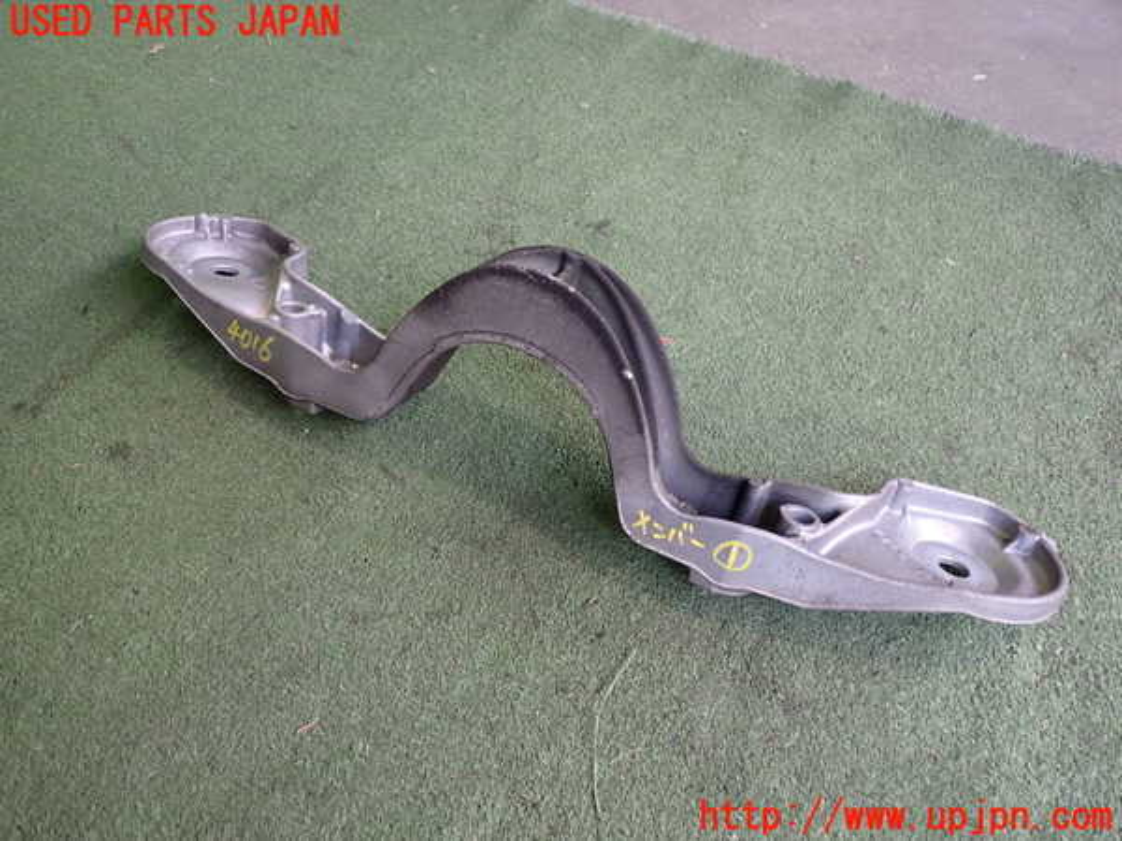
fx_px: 972
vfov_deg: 46.8
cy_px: 420
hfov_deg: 60.0
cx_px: 561
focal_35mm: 30
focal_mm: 5.4
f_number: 2.3
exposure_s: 1/50
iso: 200
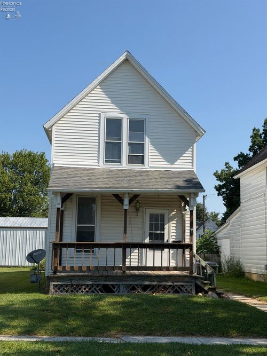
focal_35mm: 48
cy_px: 178
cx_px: 134
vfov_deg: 39.7
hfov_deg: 30.3
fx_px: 494
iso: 64
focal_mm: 6.76
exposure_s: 1/4587
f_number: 1.78
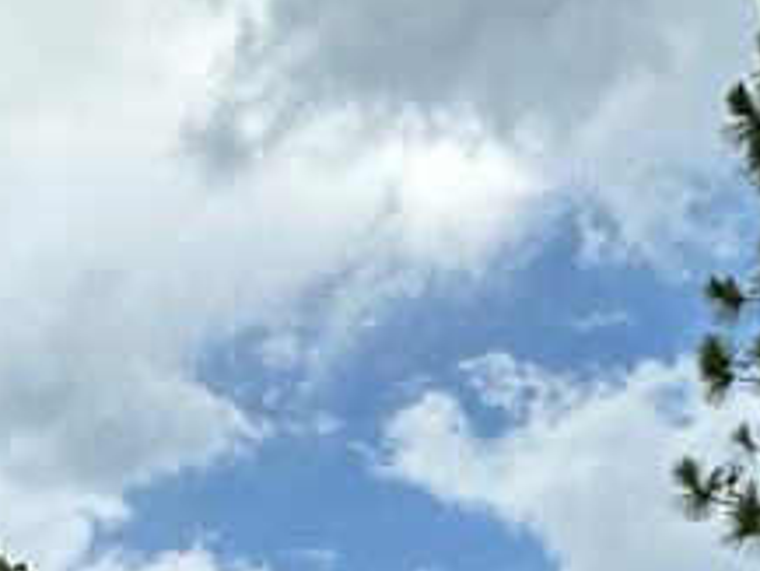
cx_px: 291
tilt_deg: +4.2
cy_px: 998
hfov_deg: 29.3
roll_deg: +0.3
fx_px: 1450
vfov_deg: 18.1
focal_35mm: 66
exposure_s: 1/824
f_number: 2.2
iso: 40
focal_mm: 2.22
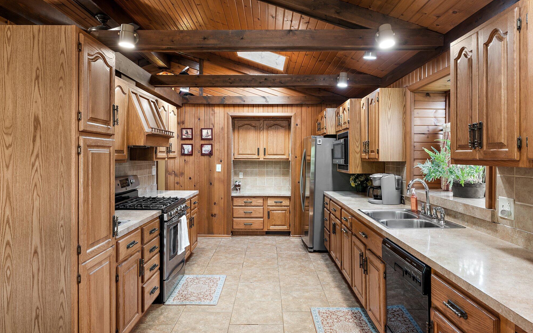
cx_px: 268
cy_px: 155
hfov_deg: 79.8
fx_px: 319
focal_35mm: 22
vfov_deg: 55.1
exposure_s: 1/2
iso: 400
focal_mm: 20.9
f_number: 8
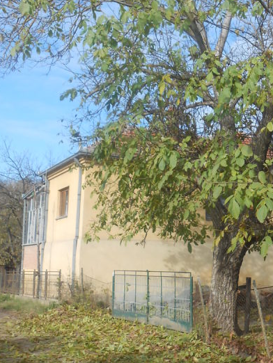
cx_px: 201
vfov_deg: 37.4
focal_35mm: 51
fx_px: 536
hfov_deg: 28.2
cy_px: 158
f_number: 3.5
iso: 80
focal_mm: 4.6
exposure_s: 1/400
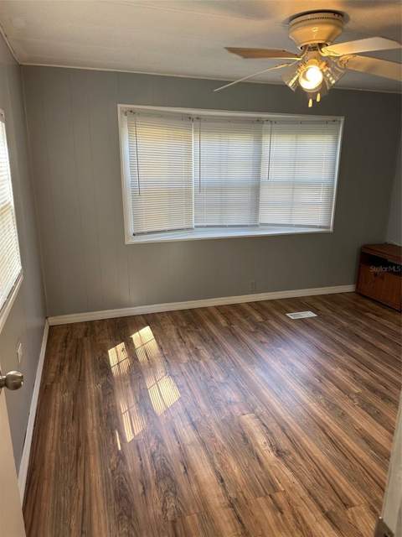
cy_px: 268
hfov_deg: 56.8
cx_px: 201
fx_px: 372
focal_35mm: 24
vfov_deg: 71.6
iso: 125
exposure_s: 1/121
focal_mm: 6.86
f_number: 1.78
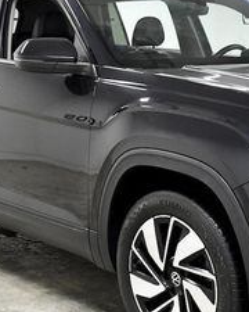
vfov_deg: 21.7
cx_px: 191
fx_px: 811
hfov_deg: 17.4
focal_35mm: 88
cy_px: 146
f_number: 4.5
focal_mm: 22
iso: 2500
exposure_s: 1/320
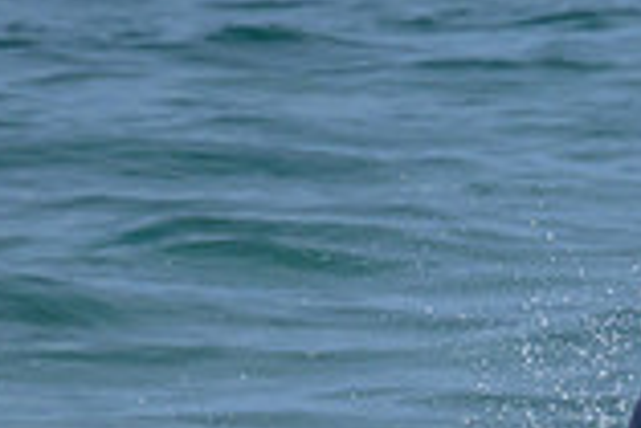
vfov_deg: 0.5
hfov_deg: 0.7
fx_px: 51059
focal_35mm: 2865
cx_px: 1290
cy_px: 711
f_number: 11
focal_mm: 610
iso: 900
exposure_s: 1/2000
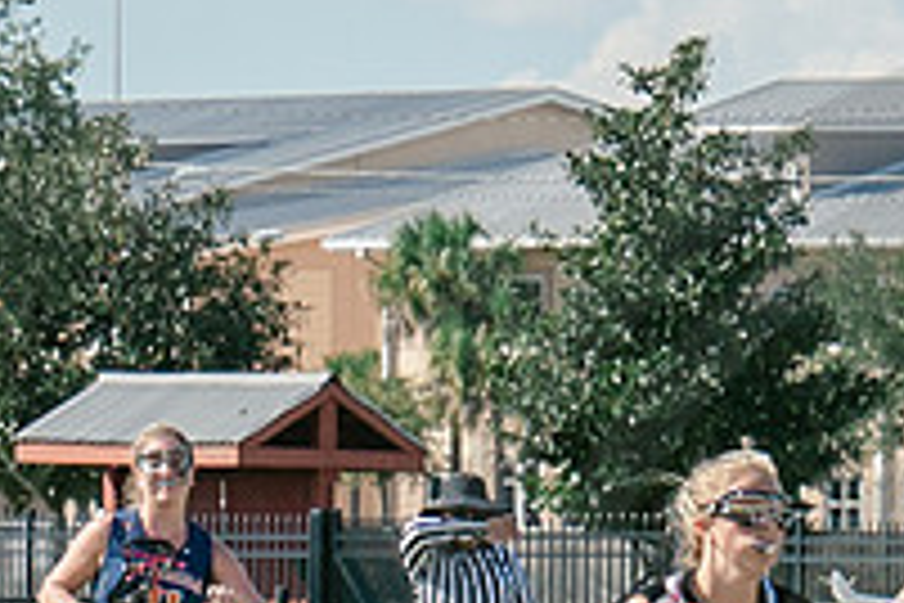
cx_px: 1949
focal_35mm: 640
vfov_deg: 2.1
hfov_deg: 3.2
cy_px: 898
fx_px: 16070
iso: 250
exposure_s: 1/1000
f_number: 5.6
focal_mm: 70
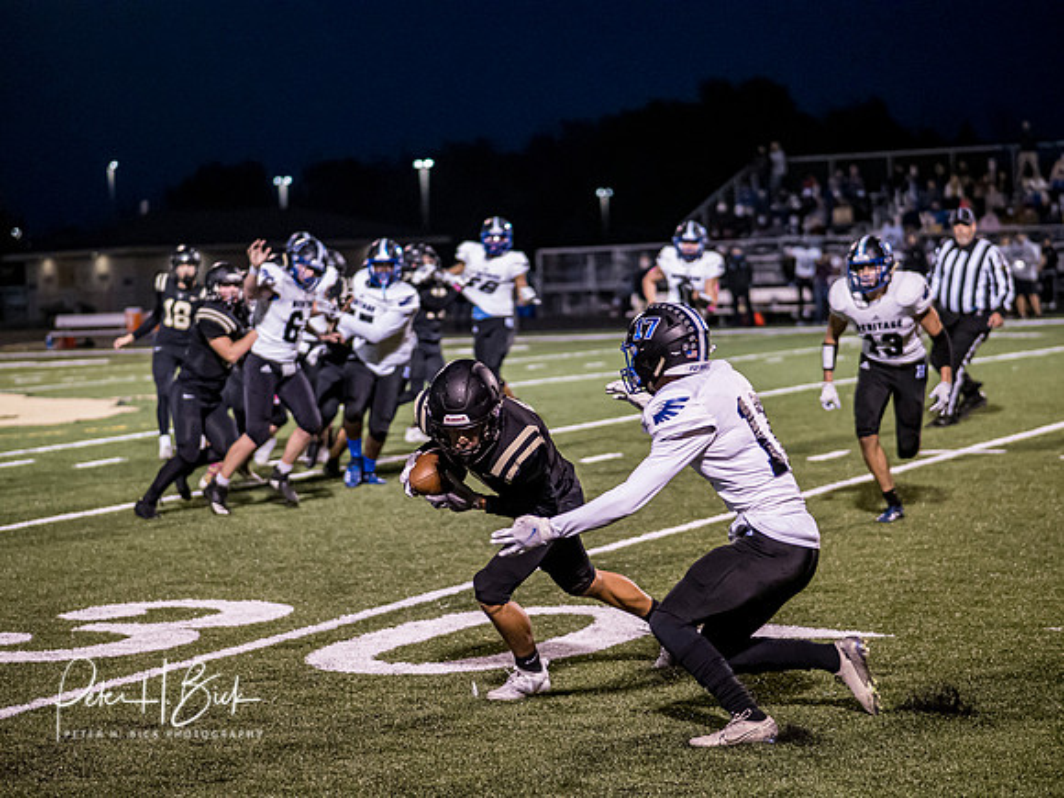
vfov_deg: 16.4
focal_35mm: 90
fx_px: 2766
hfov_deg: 21.8
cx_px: 532
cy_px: 399
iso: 2500
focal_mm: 45
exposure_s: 1/1000
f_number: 1.2
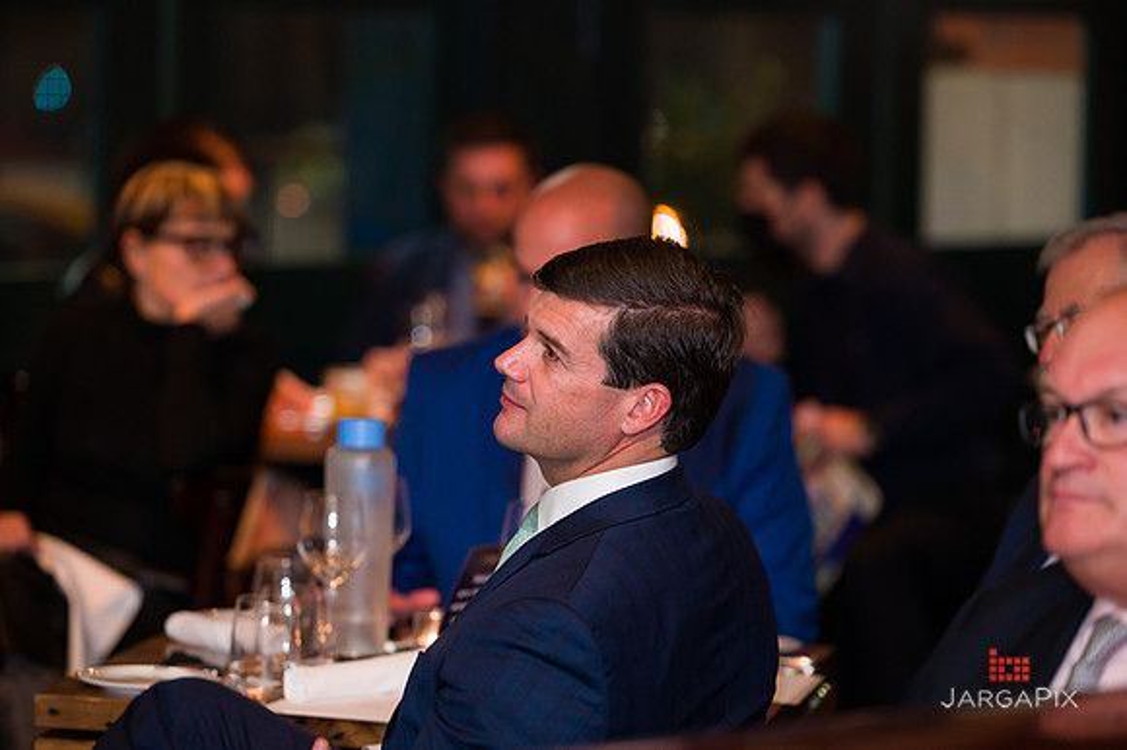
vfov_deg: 8.6
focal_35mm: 160
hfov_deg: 12.8
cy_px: 375
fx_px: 5006
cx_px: 564
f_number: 3.2
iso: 1600
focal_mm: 160
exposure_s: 1/125
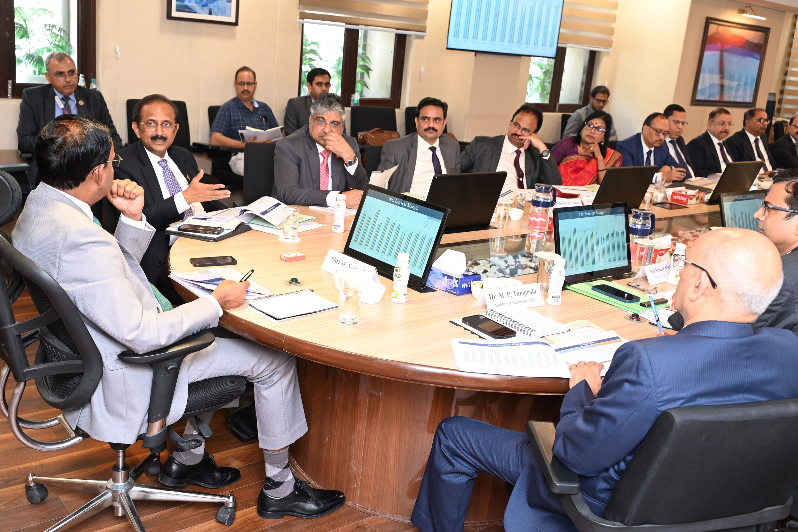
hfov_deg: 51.9
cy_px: 266
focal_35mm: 37
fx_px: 820
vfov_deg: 35.9
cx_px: 399
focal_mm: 37
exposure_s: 1/60
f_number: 5.6
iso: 1250
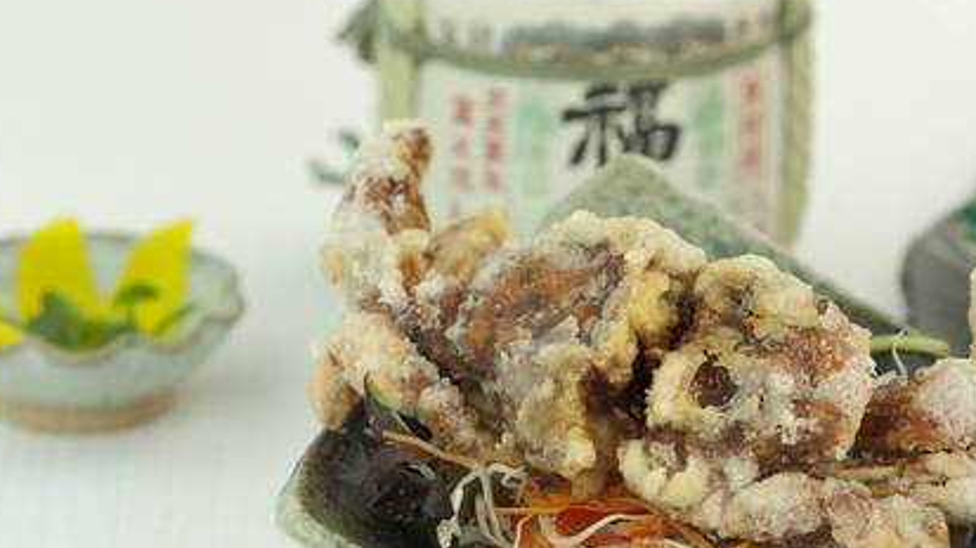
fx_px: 5506
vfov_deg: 5.7
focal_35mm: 213
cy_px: 487
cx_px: 703
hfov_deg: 10.1
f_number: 4.5
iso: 320
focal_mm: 85
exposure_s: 1/320
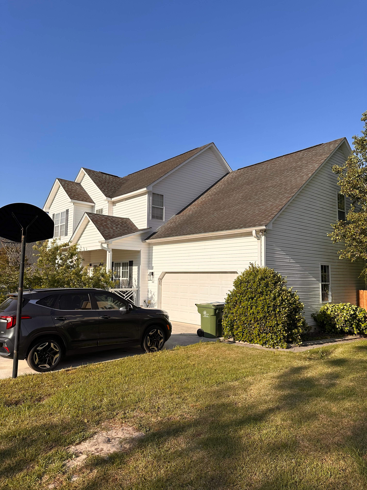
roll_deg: -1.7
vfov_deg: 71.6
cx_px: 184
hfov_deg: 56.8
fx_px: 339
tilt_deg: +8.2
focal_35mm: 24
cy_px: 245
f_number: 1.78
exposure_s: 1/4762
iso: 80
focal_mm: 6.86
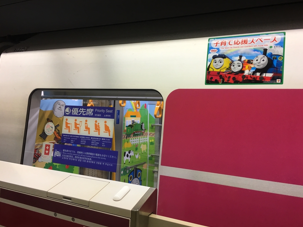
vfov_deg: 46.8
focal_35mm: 30
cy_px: 114
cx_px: 155
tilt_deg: +1.4
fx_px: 263
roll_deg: -2.5
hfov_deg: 60.0
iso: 32
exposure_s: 1/30
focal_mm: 4.15
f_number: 2.2
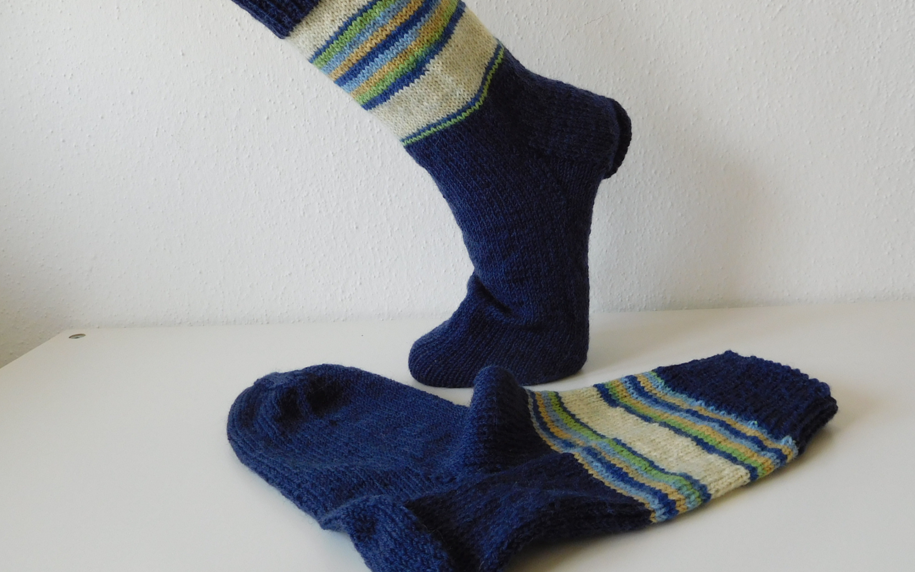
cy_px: 199
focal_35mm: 30
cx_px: 476
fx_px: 748
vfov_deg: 41.4
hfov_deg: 62.9
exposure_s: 1/30
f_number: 3.4
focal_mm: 4.5
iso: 180
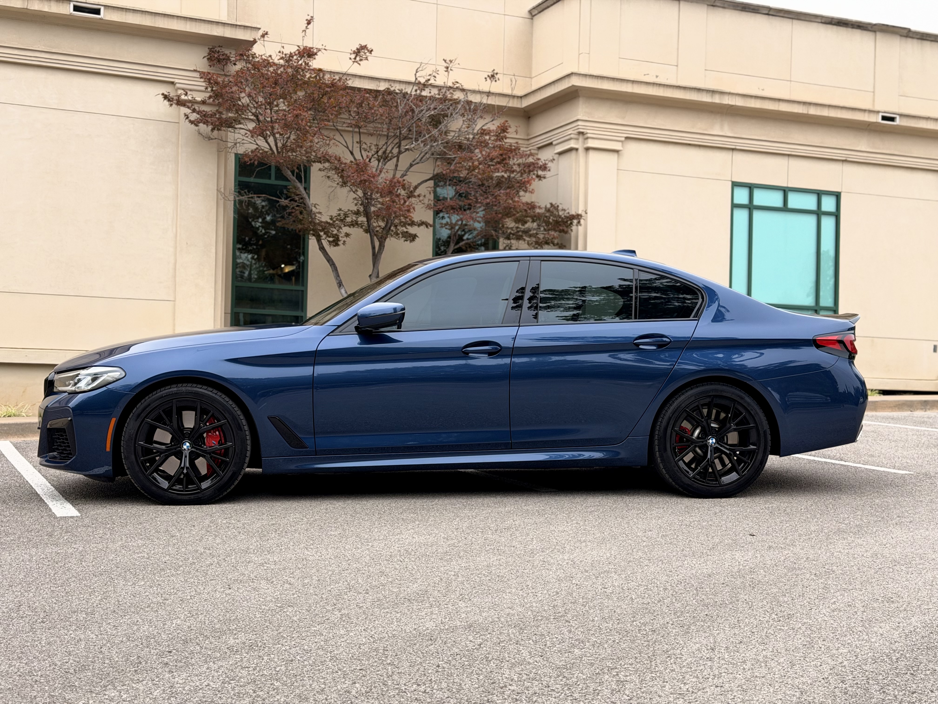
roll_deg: -1.0
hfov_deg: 39.7
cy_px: 352
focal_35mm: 48
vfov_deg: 30.3
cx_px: 469
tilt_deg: +2.4
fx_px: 1301
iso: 64
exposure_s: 1/1085
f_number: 1.78
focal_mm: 6.76
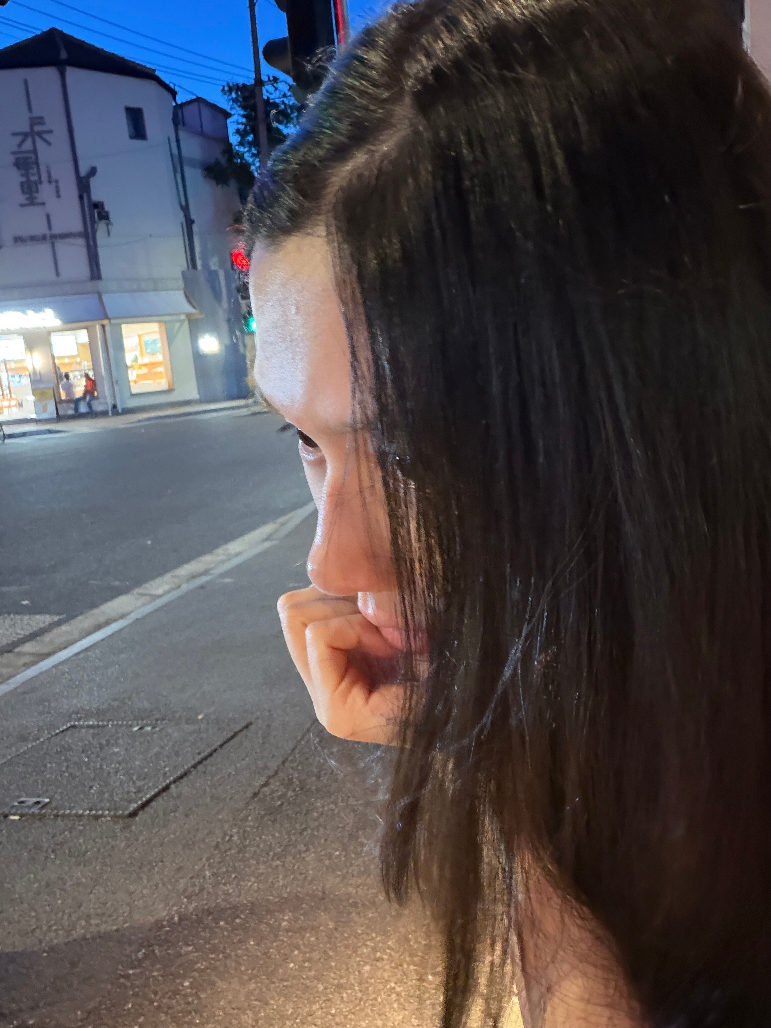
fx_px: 891
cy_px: 514
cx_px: 386
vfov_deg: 60.0
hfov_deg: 46.8
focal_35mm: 30
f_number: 1.9
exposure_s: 1/17
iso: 800
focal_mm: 2.71
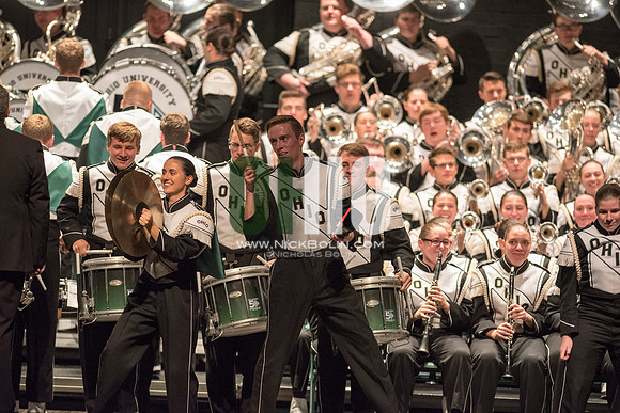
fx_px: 5168
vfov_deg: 4.6
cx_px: 310
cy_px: 206
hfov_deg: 6.9
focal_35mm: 300
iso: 4000
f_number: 2.8
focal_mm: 300
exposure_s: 1/500
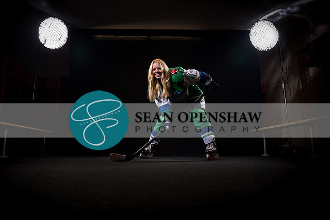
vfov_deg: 53.2
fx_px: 220
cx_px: 165
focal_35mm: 24
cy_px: 110
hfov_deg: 73.7
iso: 80
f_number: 3.2
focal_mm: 24
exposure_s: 1/160
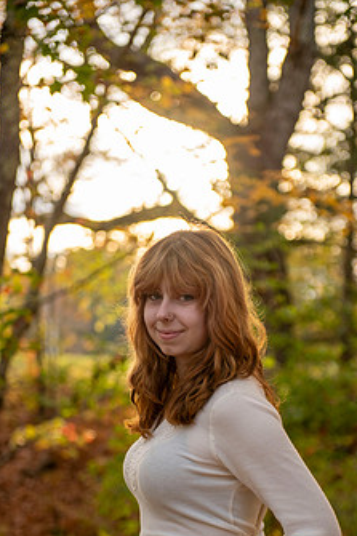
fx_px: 1400
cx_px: 211
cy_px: 352
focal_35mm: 94
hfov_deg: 14.5
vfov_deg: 21.6
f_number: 2.8
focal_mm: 70
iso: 200
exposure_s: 1/320
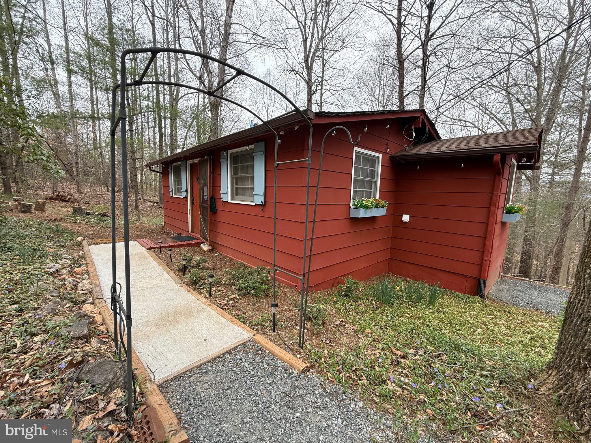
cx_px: 296
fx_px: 239
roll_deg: -1.0
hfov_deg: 102.1
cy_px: 222
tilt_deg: -6.8
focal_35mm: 14
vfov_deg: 85.7
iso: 64
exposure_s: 1/211
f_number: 2.2
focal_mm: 2.22
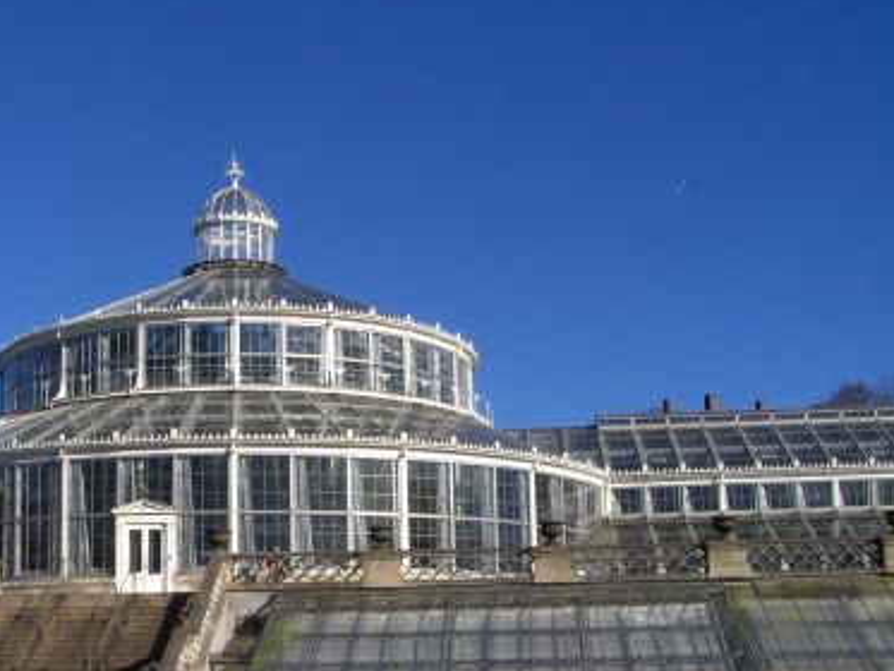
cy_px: 467
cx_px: 264
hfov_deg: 31.8
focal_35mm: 60
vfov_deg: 24.3
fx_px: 1550
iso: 100
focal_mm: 5.8
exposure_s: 1/1538
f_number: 4.3
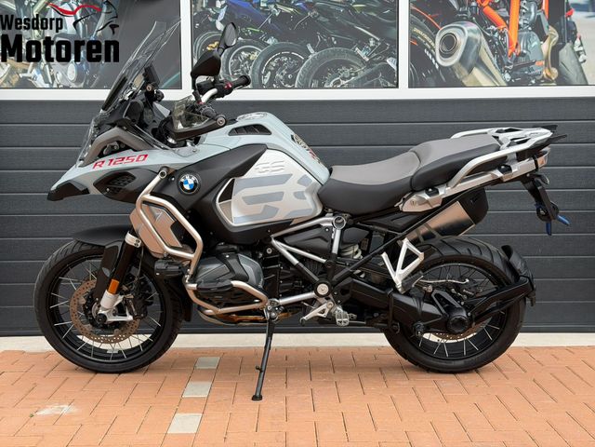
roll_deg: +0.2
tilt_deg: -3.3
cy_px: 224
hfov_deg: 39.7
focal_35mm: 48
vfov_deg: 30.3
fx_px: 825
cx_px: 298
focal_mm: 6.76
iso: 80
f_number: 1.78
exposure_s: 1/1041
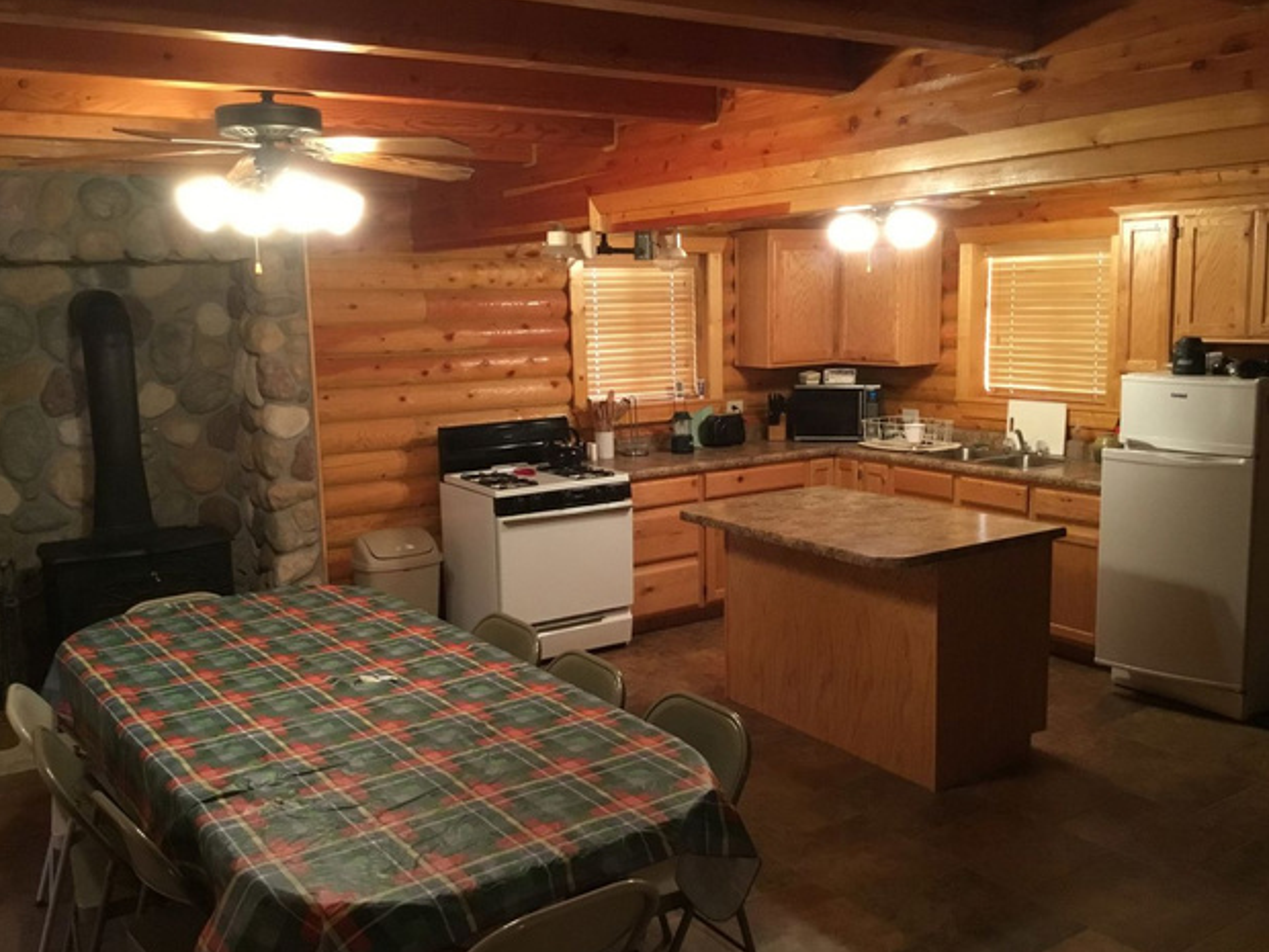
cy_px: 483
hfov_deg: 56.8
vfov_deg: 44.2
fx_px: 1173
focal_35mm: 32
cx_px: 632
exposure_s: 1/24
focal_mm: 3.3
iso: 250
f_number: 2.4
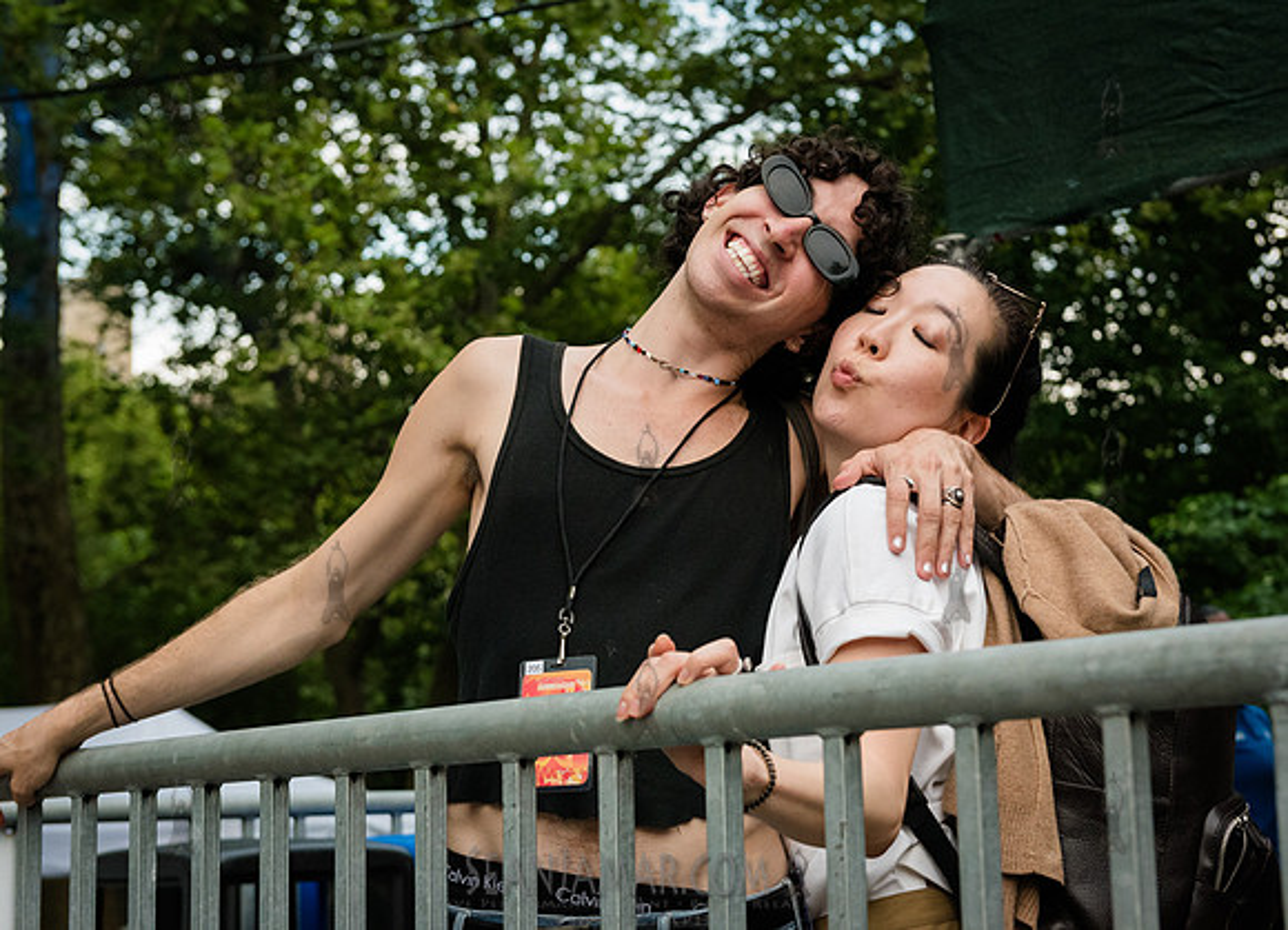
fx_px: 2203
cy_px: 449
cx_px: 721
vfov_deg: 23.8
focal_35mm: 60
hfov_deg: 32.6
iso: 4000
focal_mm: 55
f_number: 4.5
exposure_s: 1/500
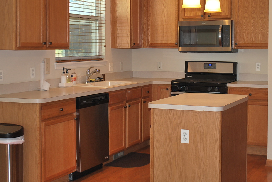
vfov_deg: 21.9
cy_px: 67
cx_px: 161
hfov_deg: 32.3
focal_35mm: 62
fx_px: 469
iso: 200
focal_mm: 32
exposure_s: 1/60
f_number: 5
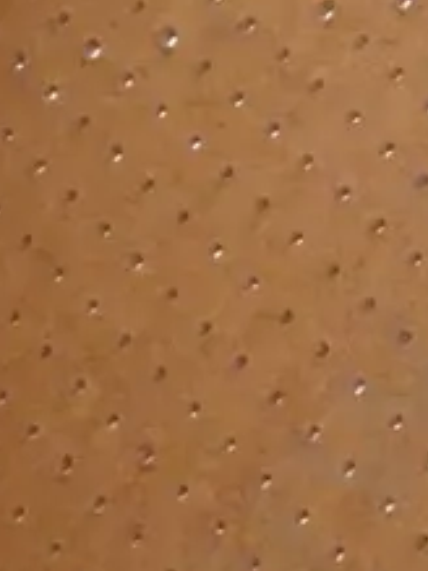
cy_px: -214
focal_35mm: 262
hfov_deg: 5.5
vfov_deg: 7.5
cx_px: 856
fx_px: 4323
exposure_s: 1/250
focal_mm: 28
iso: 6400
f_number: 4.7
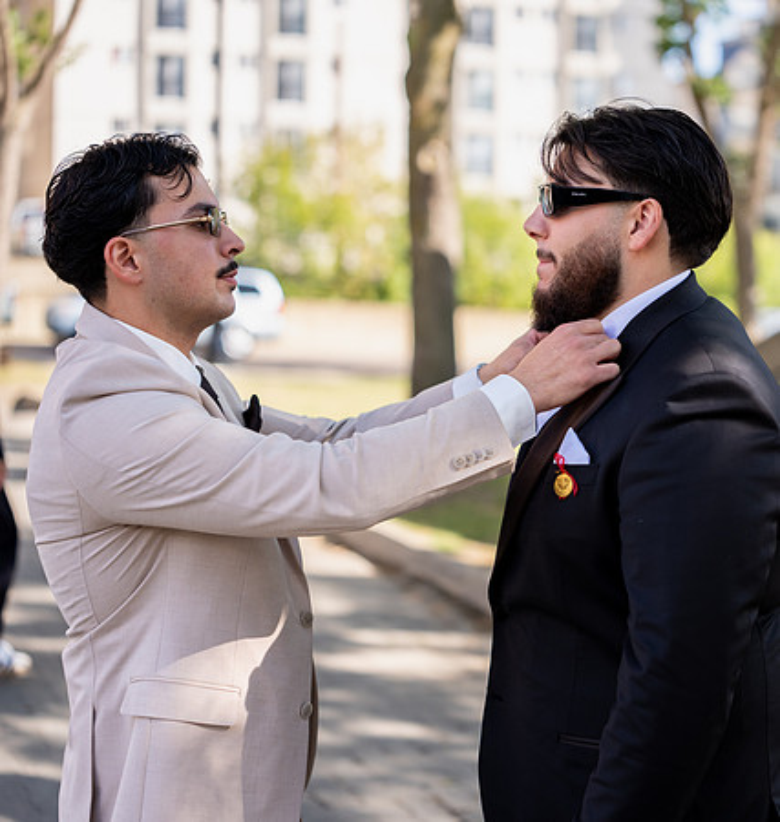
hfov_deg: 25.5
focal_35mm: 65
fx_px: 1713
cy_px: 411
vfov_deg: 27.0
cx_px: 537
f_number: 2
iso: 100
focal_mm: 50
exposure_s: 1/1250
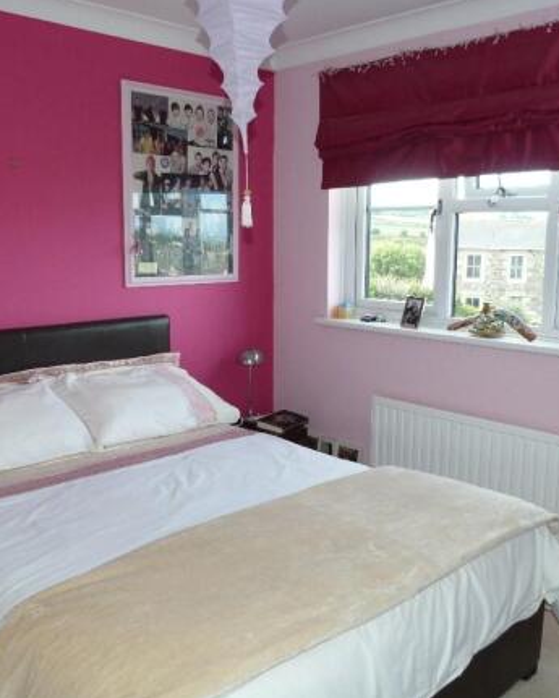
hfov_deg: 44.5
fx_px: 682
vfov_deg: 54.2
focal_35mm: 33
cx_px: 304
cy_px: 349
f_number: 2.8
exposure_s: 1/60
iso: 80
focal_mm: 4.5
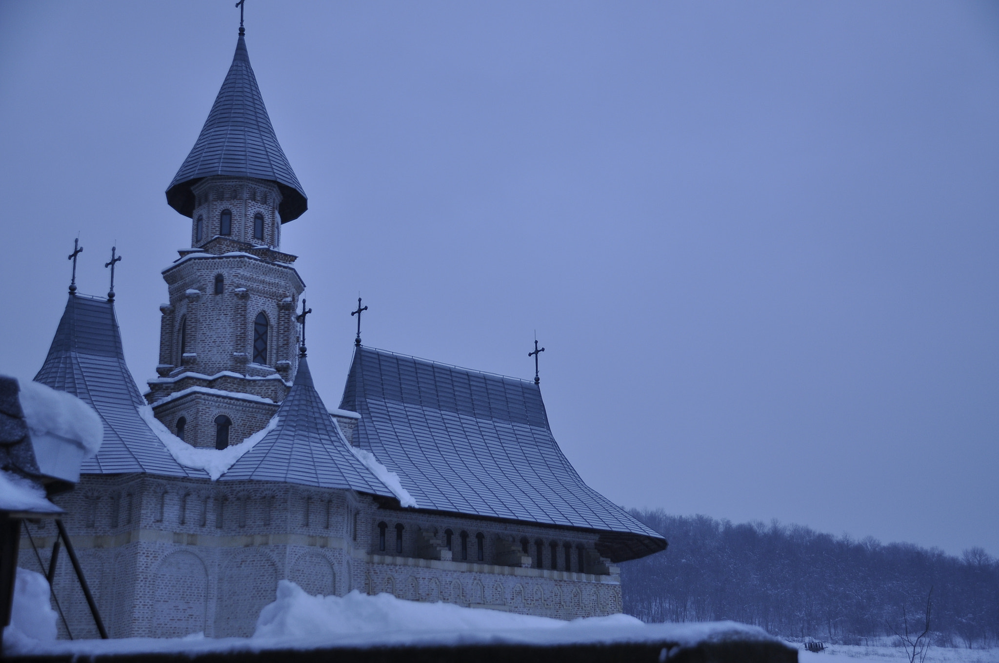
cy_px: 332
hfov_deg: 41.2
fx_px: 1330
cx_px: 500
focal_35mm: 48
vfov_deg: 28.0
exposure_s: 1/50
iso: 250
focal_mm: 32
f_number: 4.2
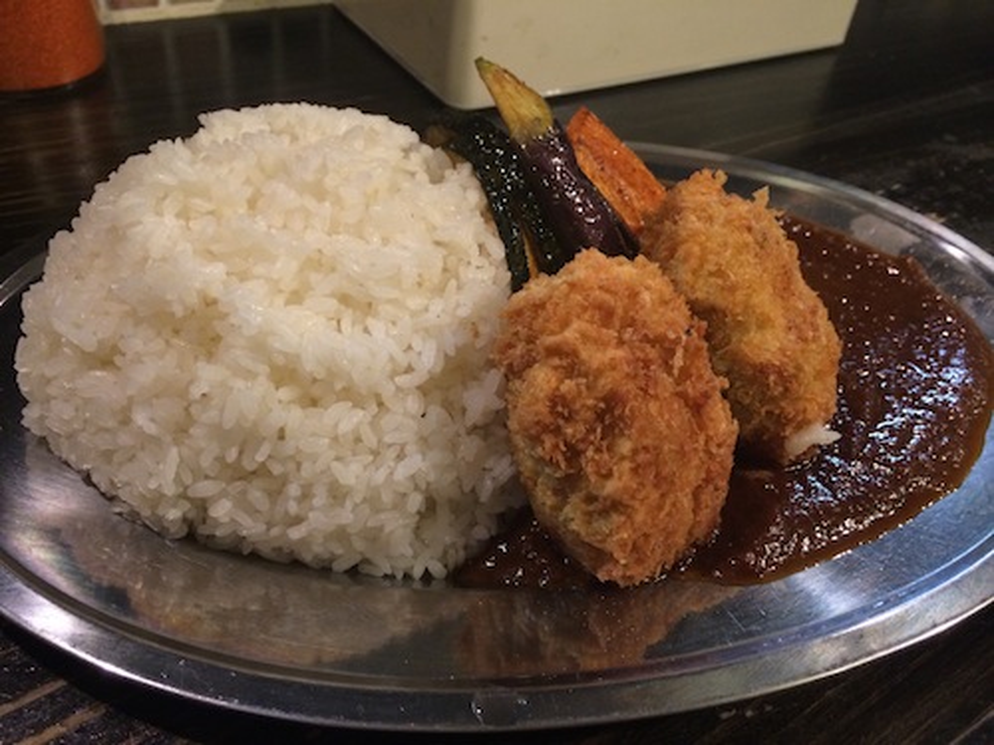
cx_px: 497
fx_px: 861
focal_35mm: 30
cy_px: 372
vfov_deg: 46.8
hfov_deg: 60.0
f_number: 2.2
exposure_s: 1/30
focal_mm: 4.12
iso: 250
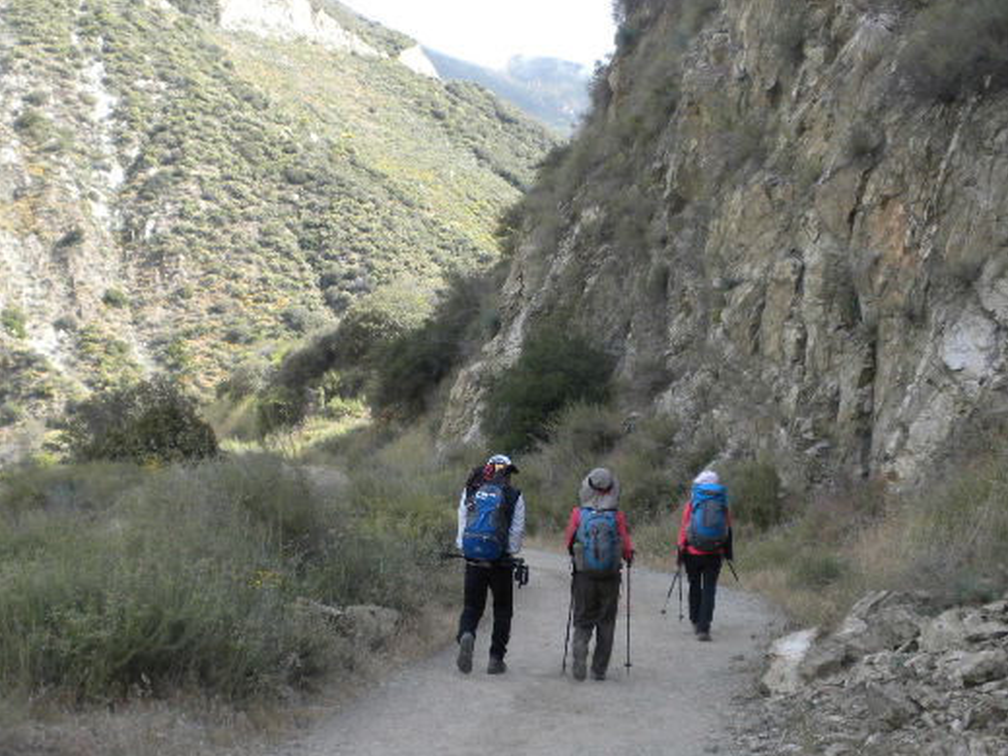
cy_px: 441
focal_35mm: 57
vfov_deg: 25.6
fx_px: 1659
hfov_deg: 33.8
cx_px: 480
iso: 180
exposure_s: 1/511
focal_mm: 6.6
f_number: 3.5
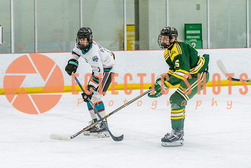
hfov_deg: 14.2
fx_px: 1002
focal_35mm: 144
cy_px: 96
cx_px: 57
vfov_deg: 9.6
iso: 4000
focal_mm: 86
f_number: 2.8
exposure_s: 1/800
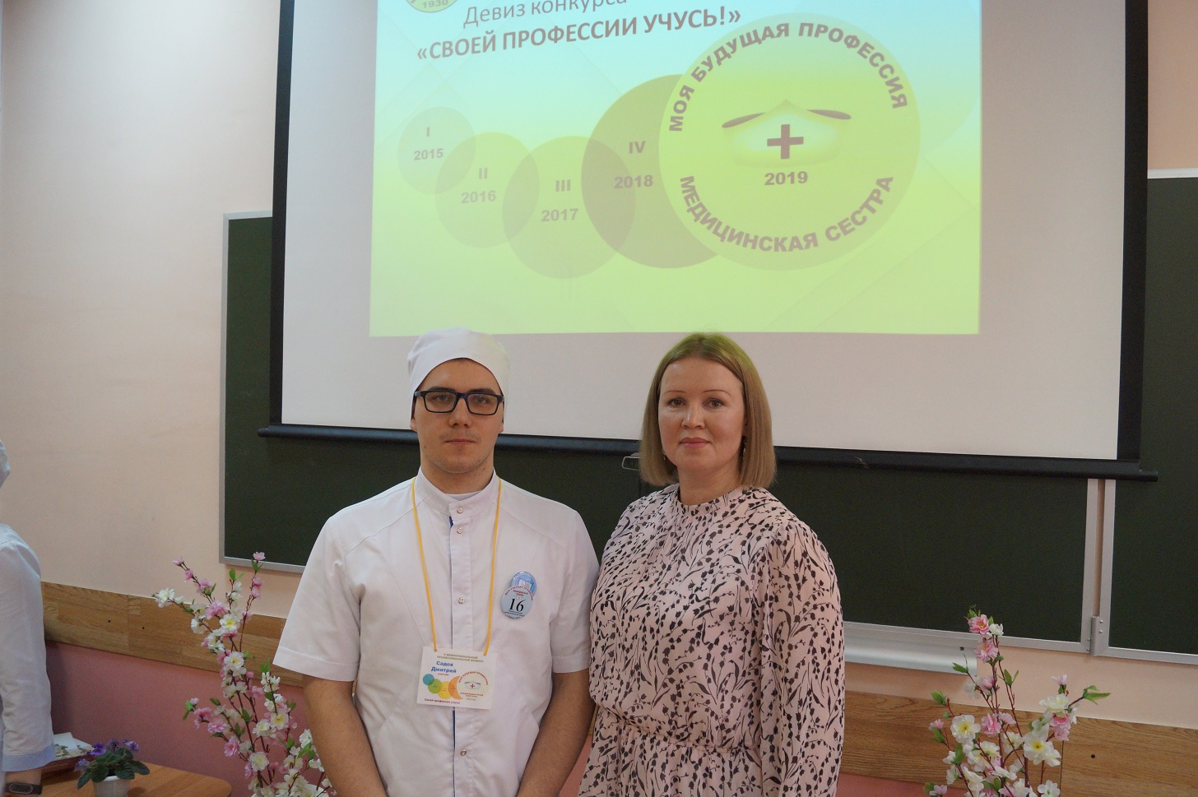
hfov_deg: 67.4
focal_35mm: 27
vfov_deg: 47.9
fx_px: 898
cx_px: 599
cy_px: 398
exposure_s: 1/160
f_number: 4
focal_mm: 18
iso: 1600
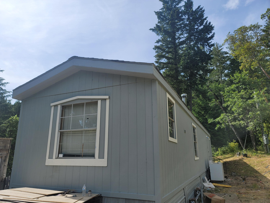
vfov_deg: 54.9
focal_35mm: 25
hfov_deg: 69.4
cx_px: 135
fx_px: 195
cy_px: 102
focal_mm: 7
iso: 20
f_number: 1.8
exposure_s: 1/1132
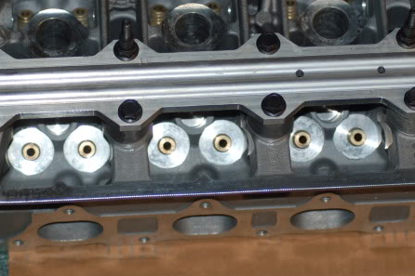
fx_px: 2166
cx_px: 267
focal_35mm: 188
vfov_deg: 7.3
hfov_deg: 10.9
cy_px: 61
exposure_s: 1/60
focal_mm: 70
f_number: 4
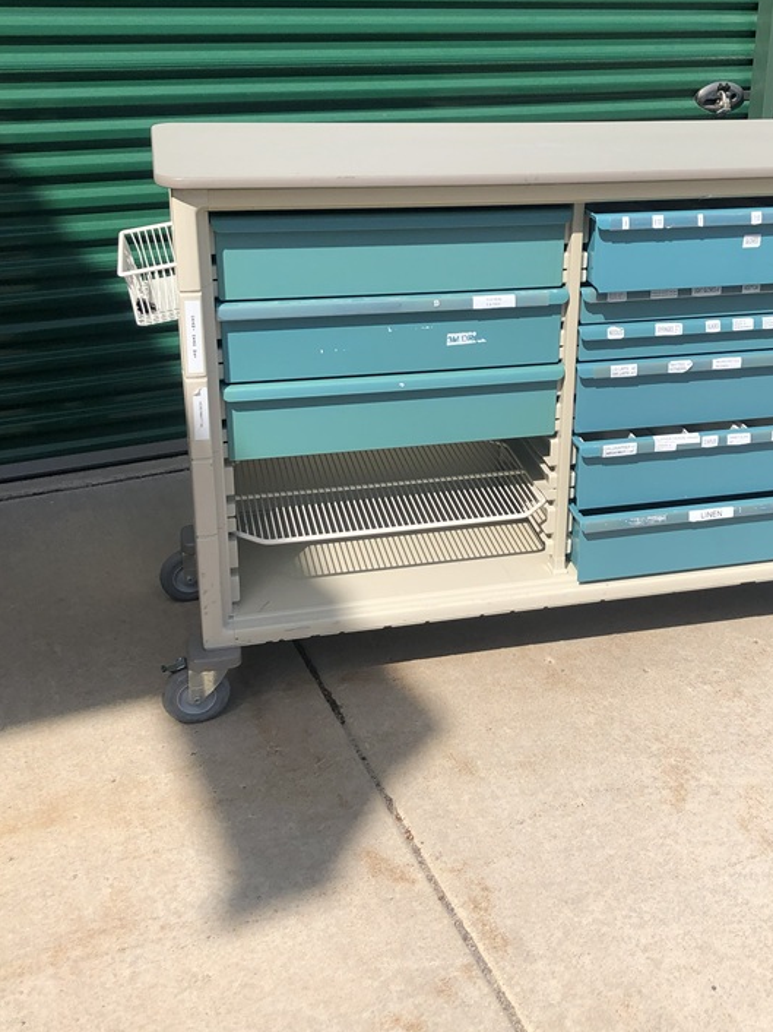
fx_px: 1192
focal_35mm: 40
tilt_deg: -21.2
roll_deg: -0.6
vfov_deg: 46.5
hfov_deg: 35.5
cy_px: 412
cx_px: 526
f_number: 1.8
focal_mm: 3.99
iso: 20
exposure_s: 1/2404
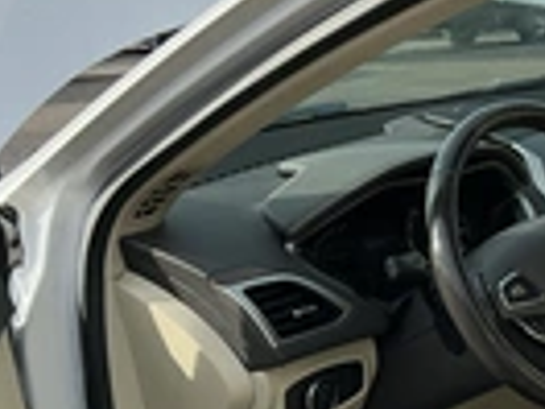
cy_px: 459
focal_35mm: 85
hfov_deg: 22.3
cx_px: 516
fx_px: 1338
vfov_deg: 16.8
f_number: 1.8
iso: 25
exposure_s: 1/978
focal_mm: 3
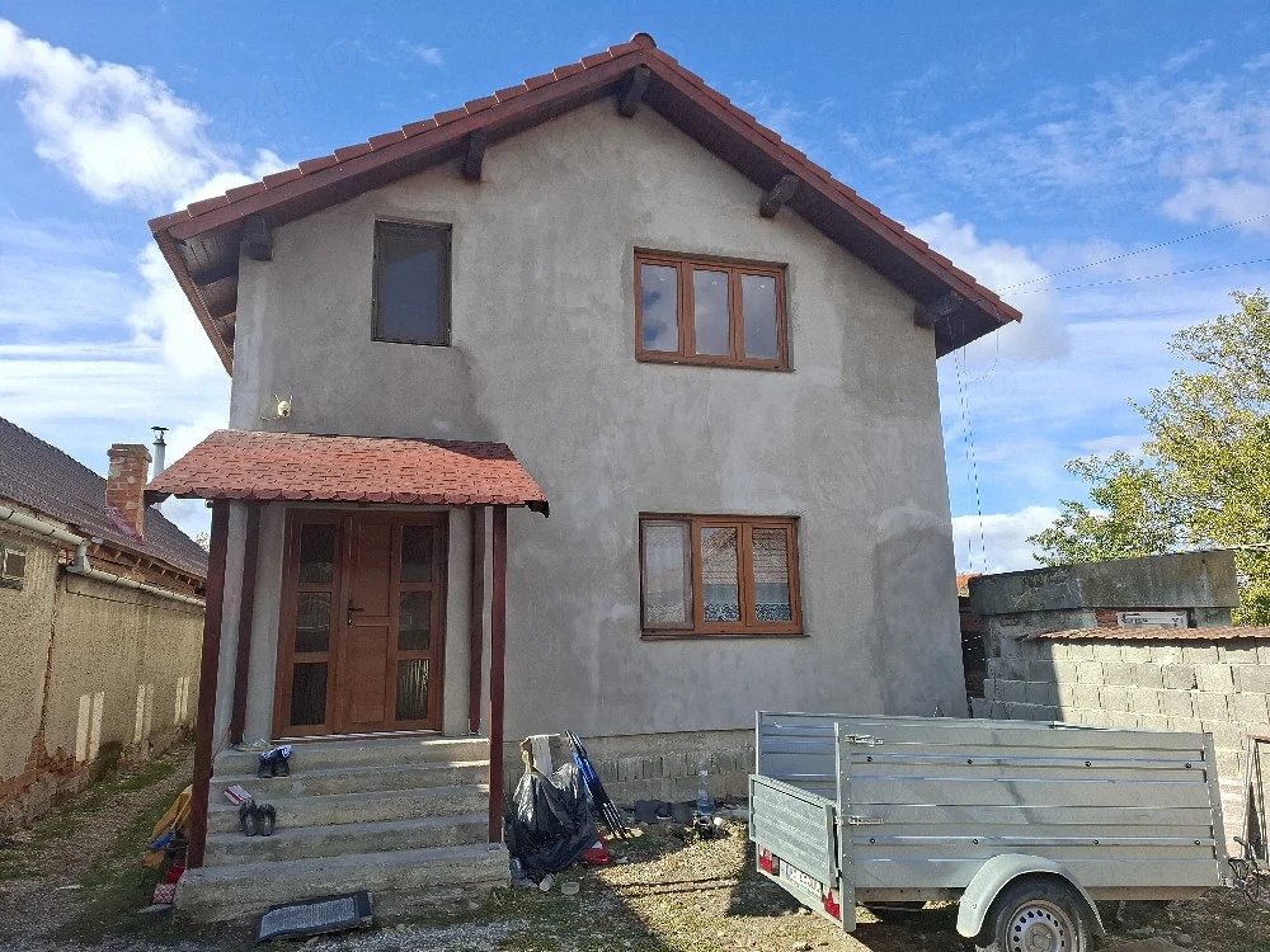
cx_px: 635
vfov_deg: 58.9
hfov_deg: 73.9
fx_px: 844
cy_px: 476
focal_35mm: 23
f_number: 1.8
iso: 50
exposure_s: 1/1667
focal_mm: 5.54
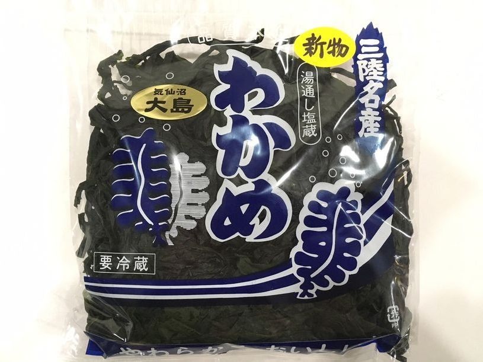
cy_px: 181
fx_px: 405
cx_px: 242
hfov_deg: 61.7
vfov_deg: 48.2
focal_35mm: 29
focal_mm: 4.15
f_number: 2.2
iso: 200
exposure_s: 1/30
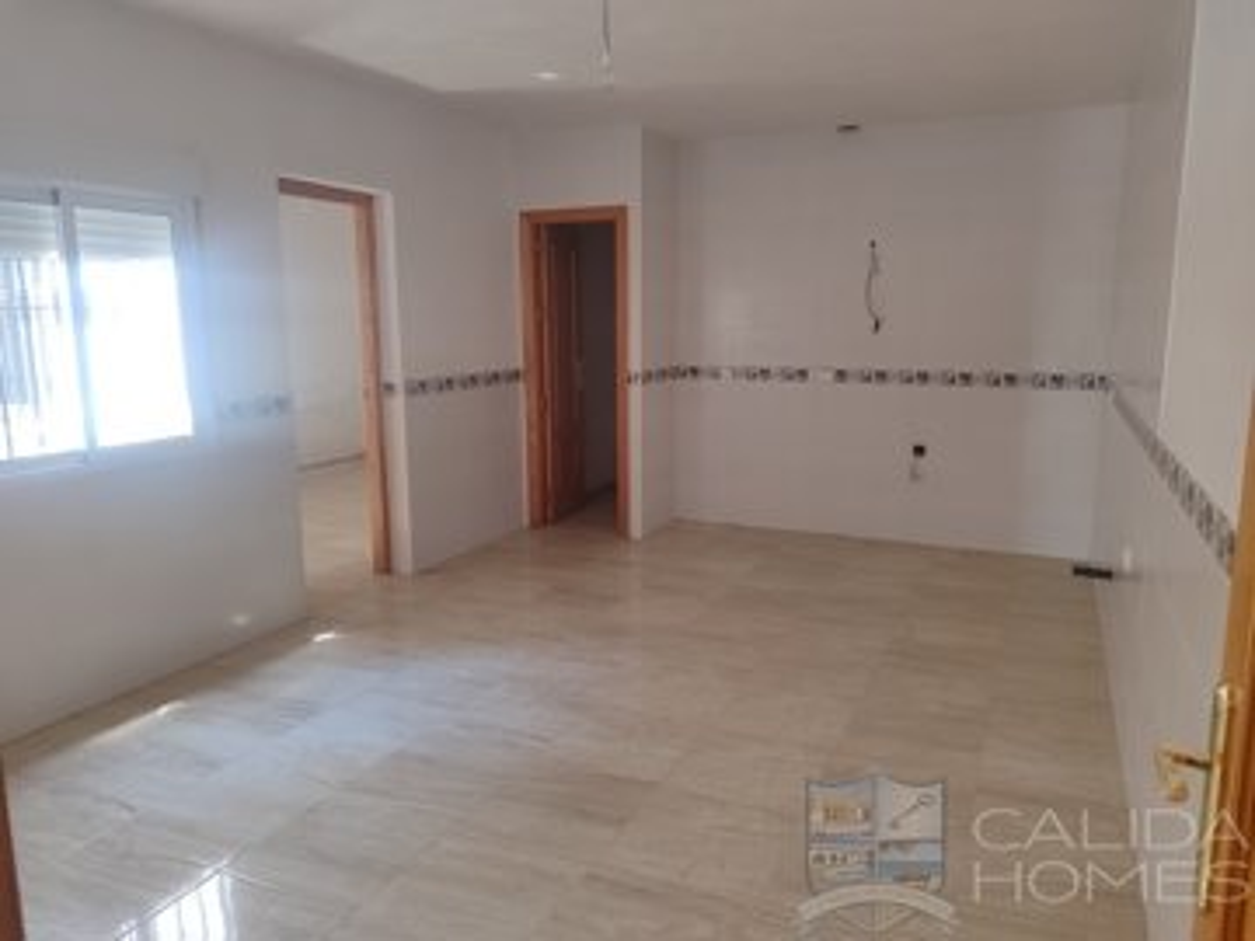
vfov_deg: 54.9
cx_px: 628
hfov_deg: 69.4
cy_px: 470
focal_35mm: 25
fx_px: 906
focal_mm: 5.95
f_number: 1.89
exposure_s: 1/50
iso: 113
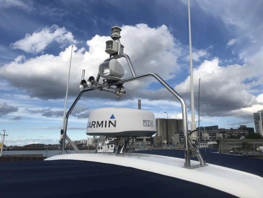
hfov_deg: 63.4
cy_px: 99
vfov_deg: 49.8
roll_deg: -0.1
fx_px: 213
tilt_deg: +13.3
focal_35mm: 28
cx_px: 132
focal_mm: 3.99
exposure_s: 1/3546
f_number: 1.8
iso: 20
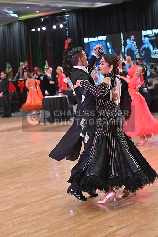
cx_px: 79
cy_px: 118
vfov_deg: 23.6
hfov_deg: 15.9
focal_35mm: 86
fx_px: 566
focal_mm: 86
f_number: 4
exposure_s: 1/400
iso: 3200
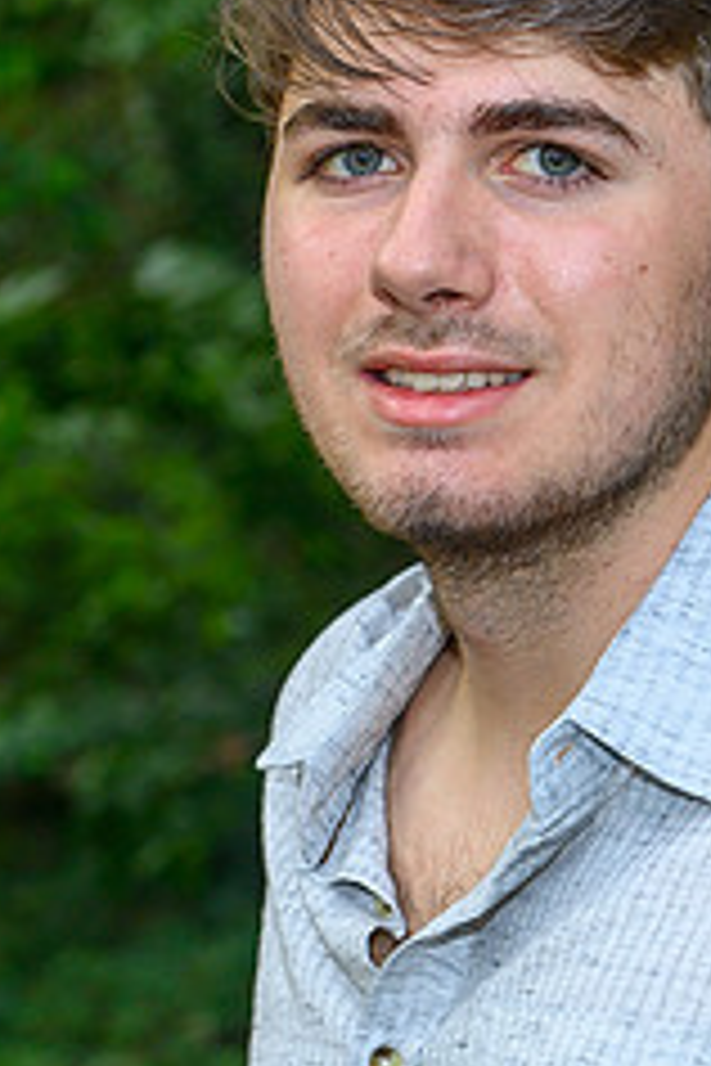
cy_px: 680
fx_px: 6902
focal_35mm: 233
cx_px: 526
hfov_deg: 5.9
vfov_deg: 8.8
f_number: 5
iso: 200
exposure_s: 1/100
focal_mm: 60
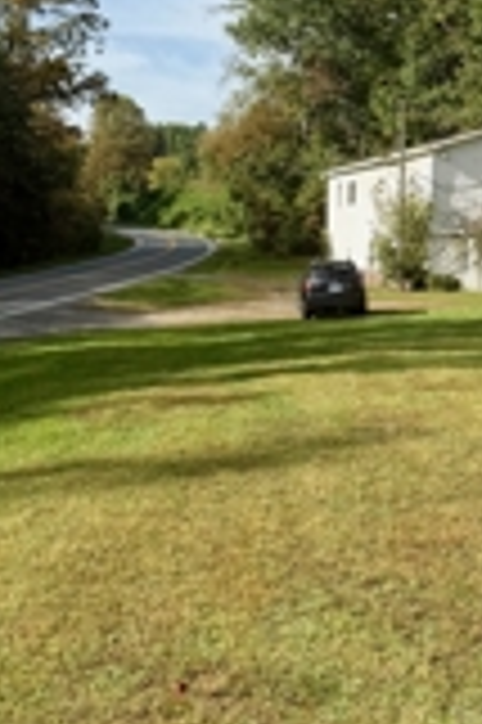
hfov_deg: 21.7
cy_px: 184
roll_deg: -2.9
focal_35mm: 62
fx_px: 1248
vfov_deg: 31.8
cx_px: 347
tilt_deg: +3.6
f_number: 1.78
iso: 80
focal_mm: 6.76
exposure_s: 1/3425
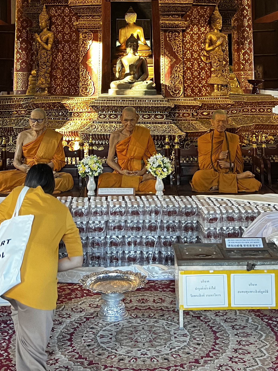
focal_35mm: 55
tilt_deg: +6.2
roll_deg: -0.2
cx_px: 132
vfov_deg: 33.1
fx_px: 589
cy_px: 35
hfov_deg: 26.6
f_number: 1.5
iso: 250
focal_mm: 5.7
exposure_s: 1/50
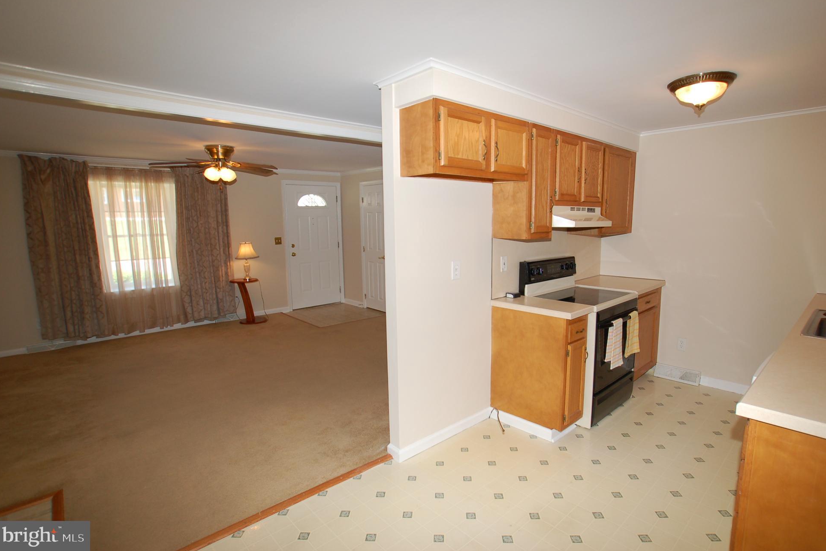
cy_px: 260
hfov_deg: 91.4
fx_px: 402
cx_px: 434
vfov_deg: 68.7
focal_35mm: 18
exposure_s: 1/60
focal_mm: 11
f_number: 4.5
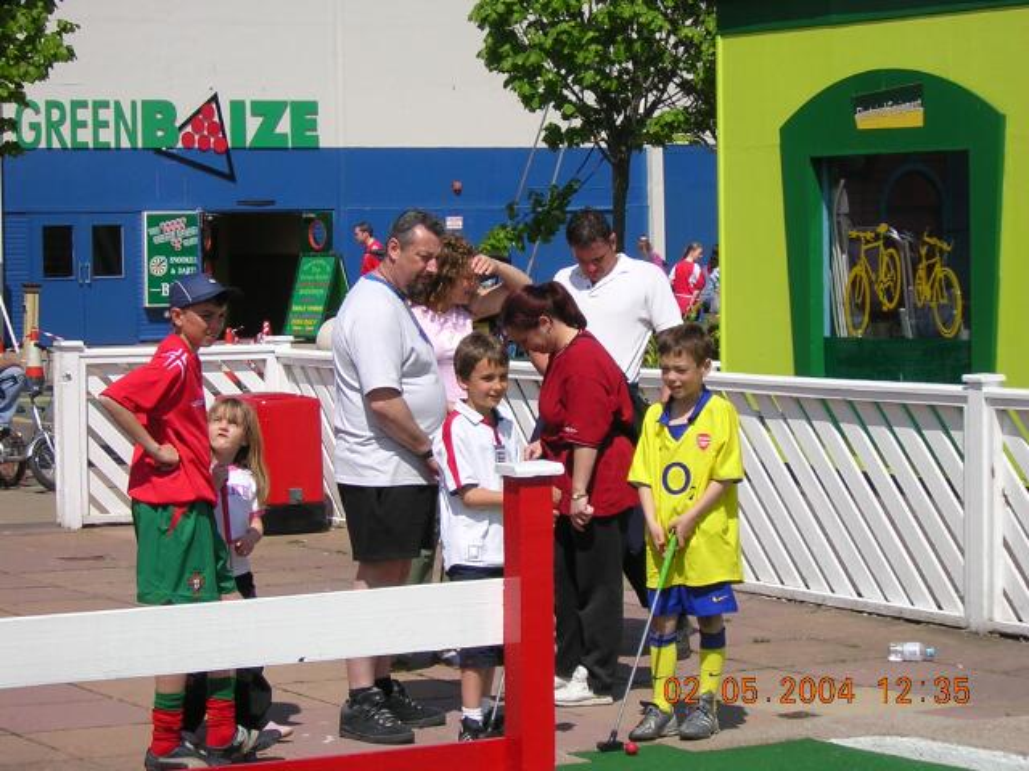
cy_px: 386
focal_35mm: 108
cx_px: 514
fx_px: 3210
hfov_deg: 18.2
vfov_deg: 13.7
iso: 100
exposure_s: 1/666
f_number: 4.7
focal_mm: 14.1
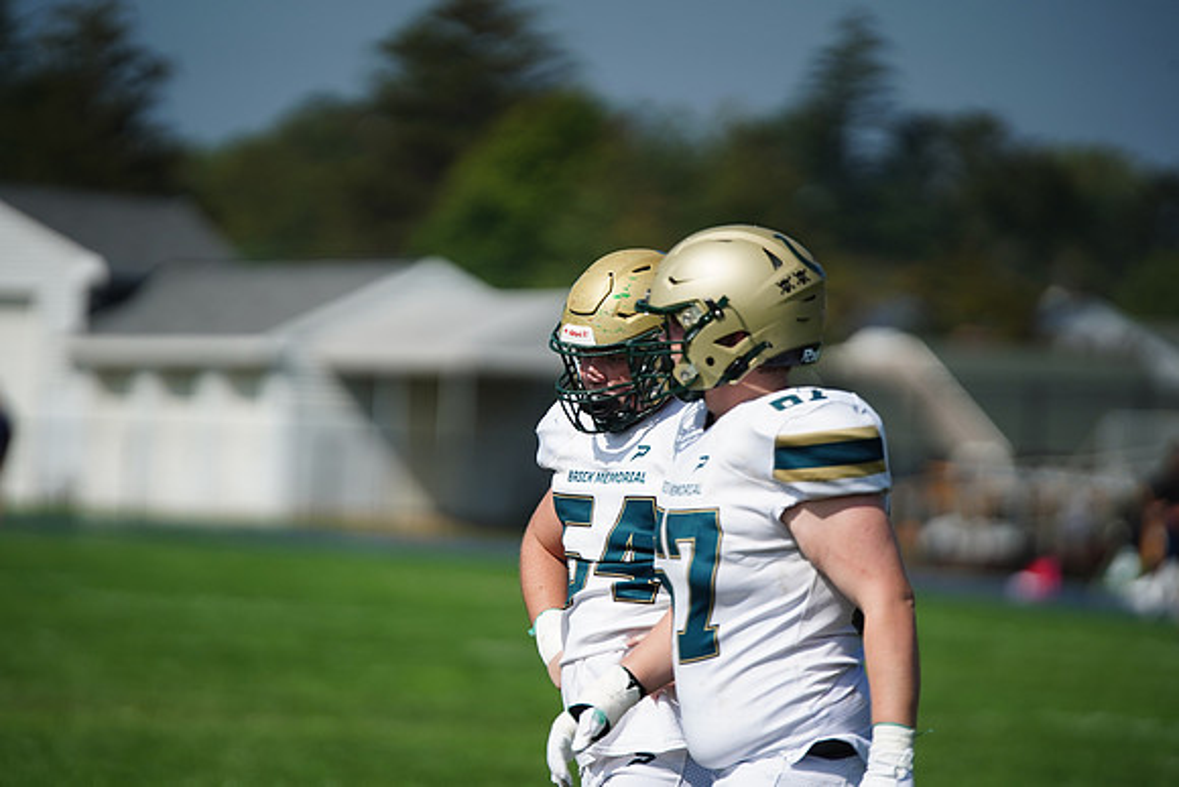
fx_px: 9827
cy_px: 394
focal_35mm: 300
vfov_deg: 4.6
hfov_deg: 6.9
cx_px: 590
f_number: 2.8
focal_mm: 300
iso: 400
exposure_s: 1/8000
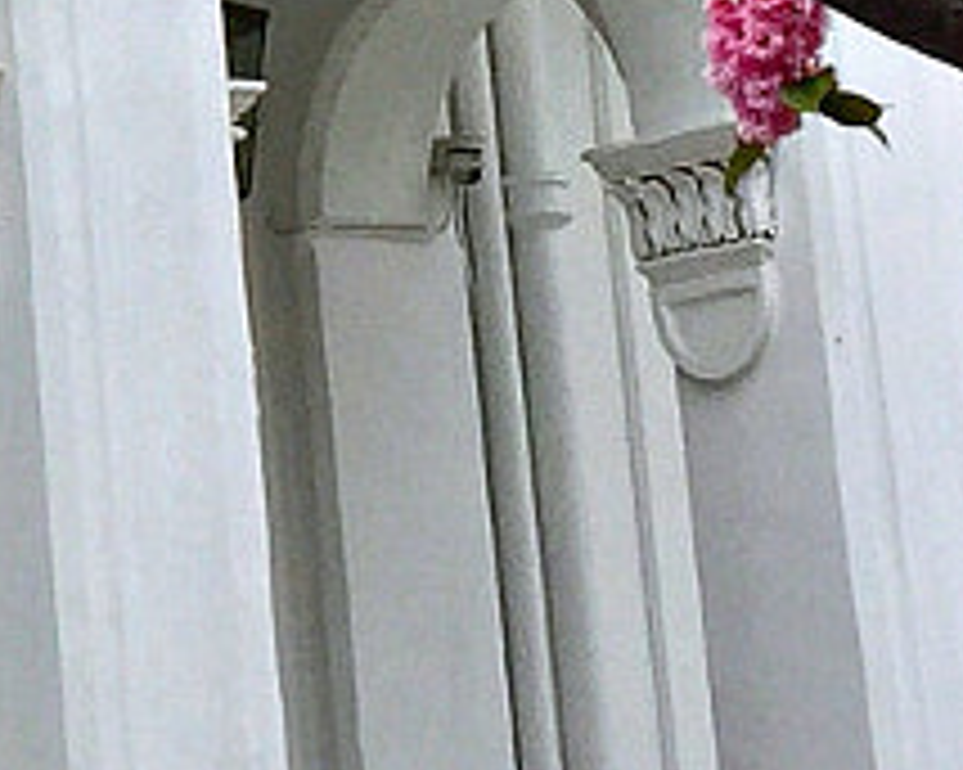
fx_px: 6039
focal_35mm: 212
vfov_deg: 7.0
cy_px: -883
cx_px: -590
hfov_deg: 8.8
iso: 32
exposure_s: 1/408
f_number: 2.2
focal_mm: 4.2
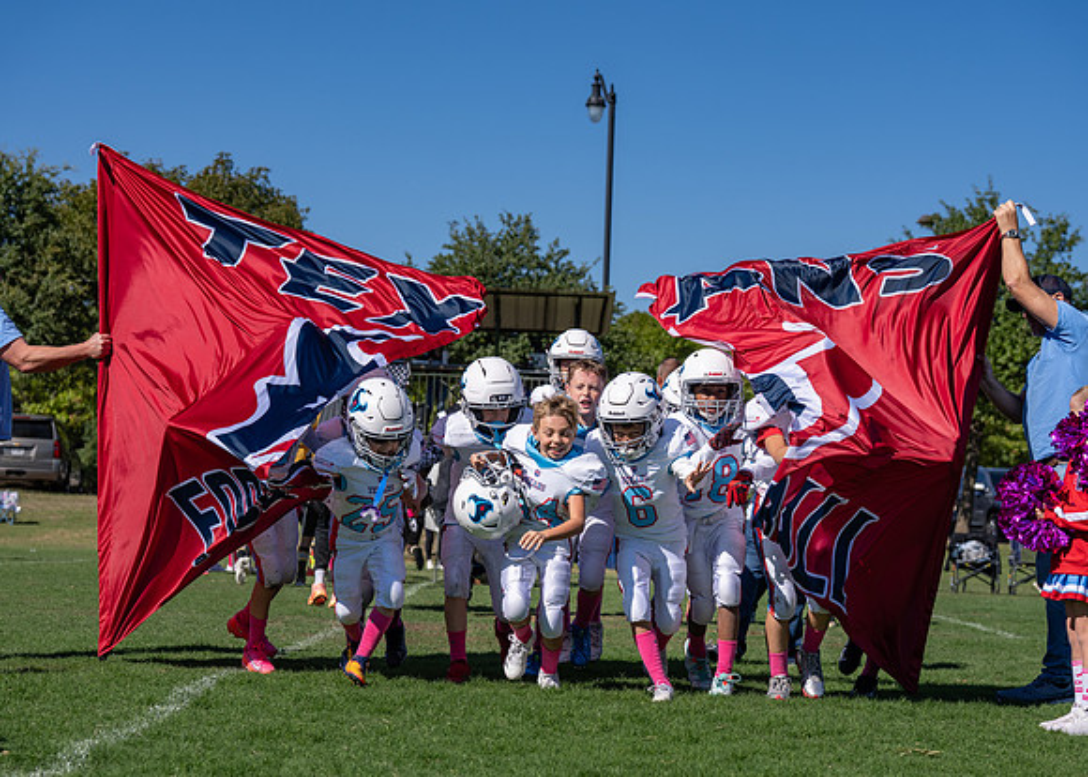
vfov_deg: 17.6
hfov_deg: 24.5
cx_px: 551
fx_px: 2510
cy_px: 417
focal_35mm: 81
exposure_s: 1/1600
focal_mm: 70
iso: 125
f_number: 5
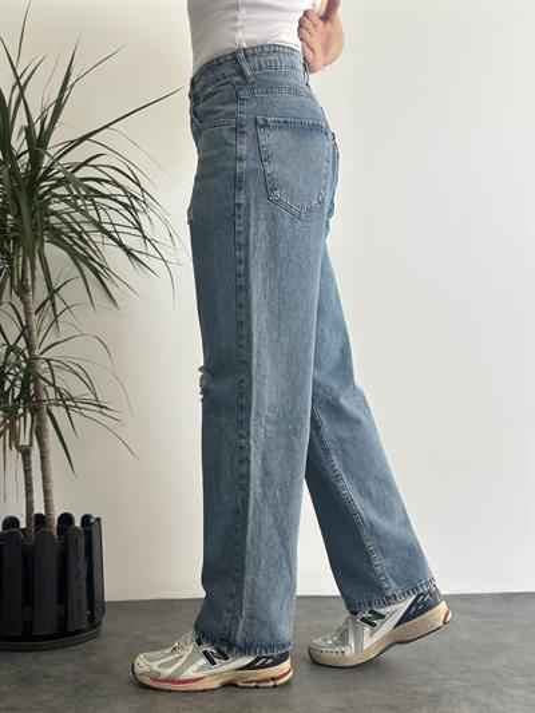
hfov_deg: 30.3
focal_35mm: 48
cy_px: 356
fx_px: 989
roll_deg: +0.4
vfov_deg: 39.6
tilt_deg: +0.8
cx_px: 268
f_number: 1.78
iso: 80
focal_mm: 6.86
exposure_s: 1/207
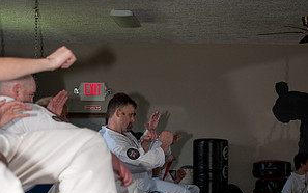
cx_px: 154
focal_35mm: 162
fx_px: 1361
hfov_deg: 12.9
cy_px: 215
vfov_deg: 8.0
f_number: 4.5
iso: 800
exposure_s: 1/200
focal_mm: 70
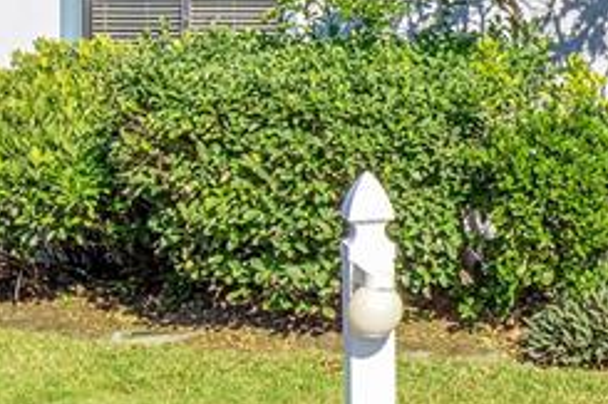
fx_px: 1131
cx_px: 906
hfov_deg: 23.9
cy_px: 5
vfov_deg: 19.7
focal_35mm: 67
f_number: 10
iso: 100
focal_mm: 16
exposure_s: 1/160
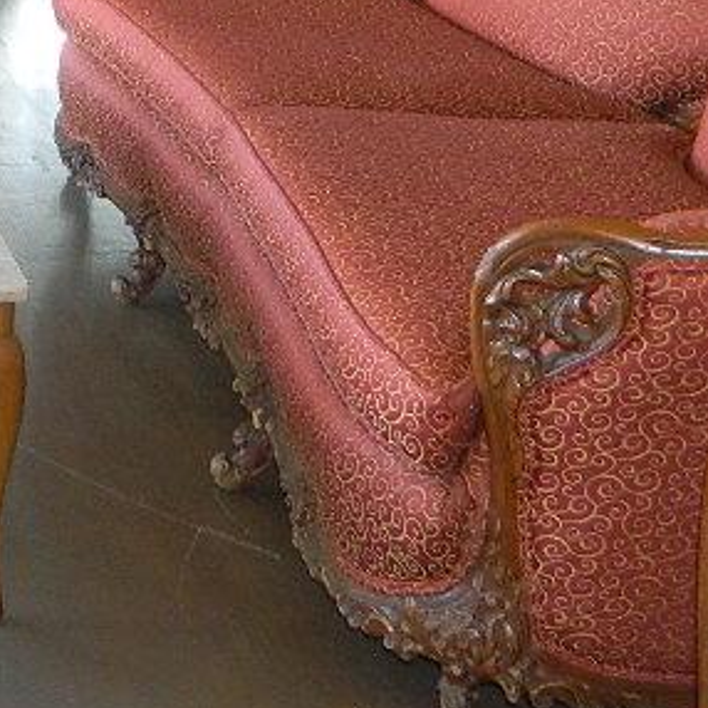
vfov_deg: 20.7
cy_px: -109
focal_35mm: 79
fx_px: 1828
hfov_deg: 19.1
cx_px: -361
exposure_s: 1/30
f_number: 3.1
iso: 200
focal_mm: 4.5
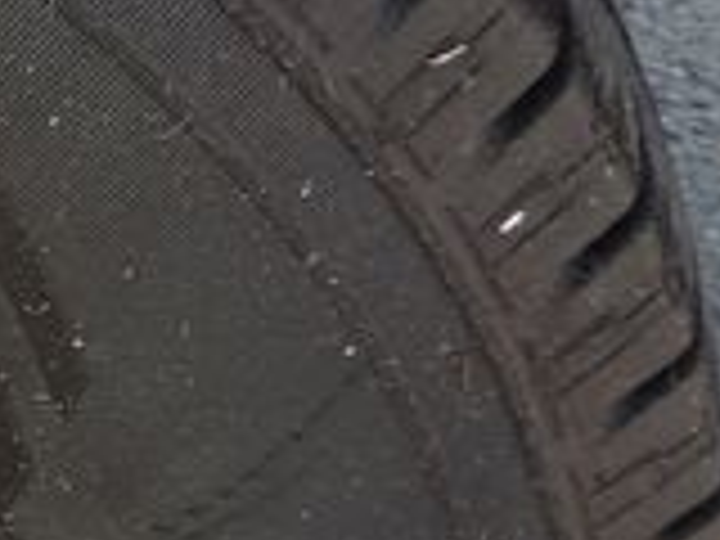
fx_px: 3994
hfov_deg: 9.3
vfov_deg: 7.7
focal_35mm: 192
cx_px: -994
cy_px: 356
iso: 80
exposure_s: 1/100
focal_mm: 4.3
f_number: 3
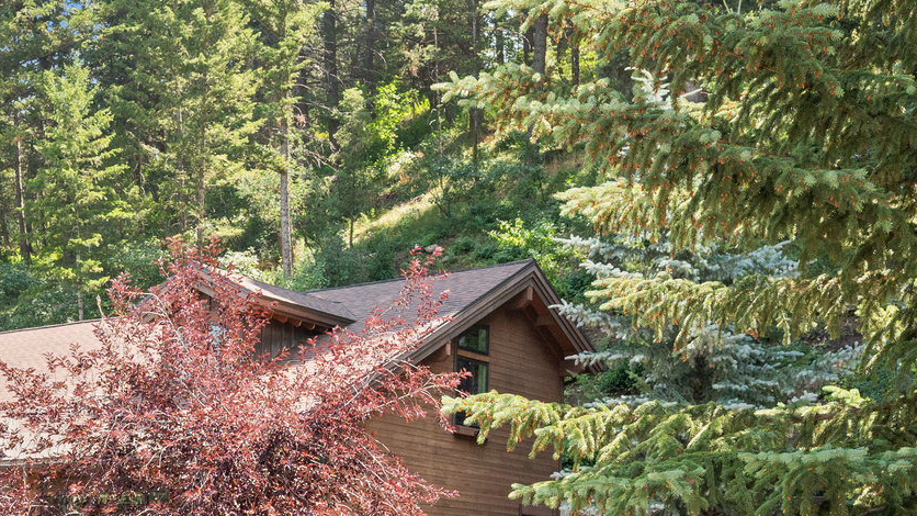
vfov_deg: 19.0
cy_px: 654
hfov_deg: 34.1
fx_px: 1434
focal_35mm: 59
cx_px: 144
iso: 400
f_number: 7.1
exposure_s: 1/640
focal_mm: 23
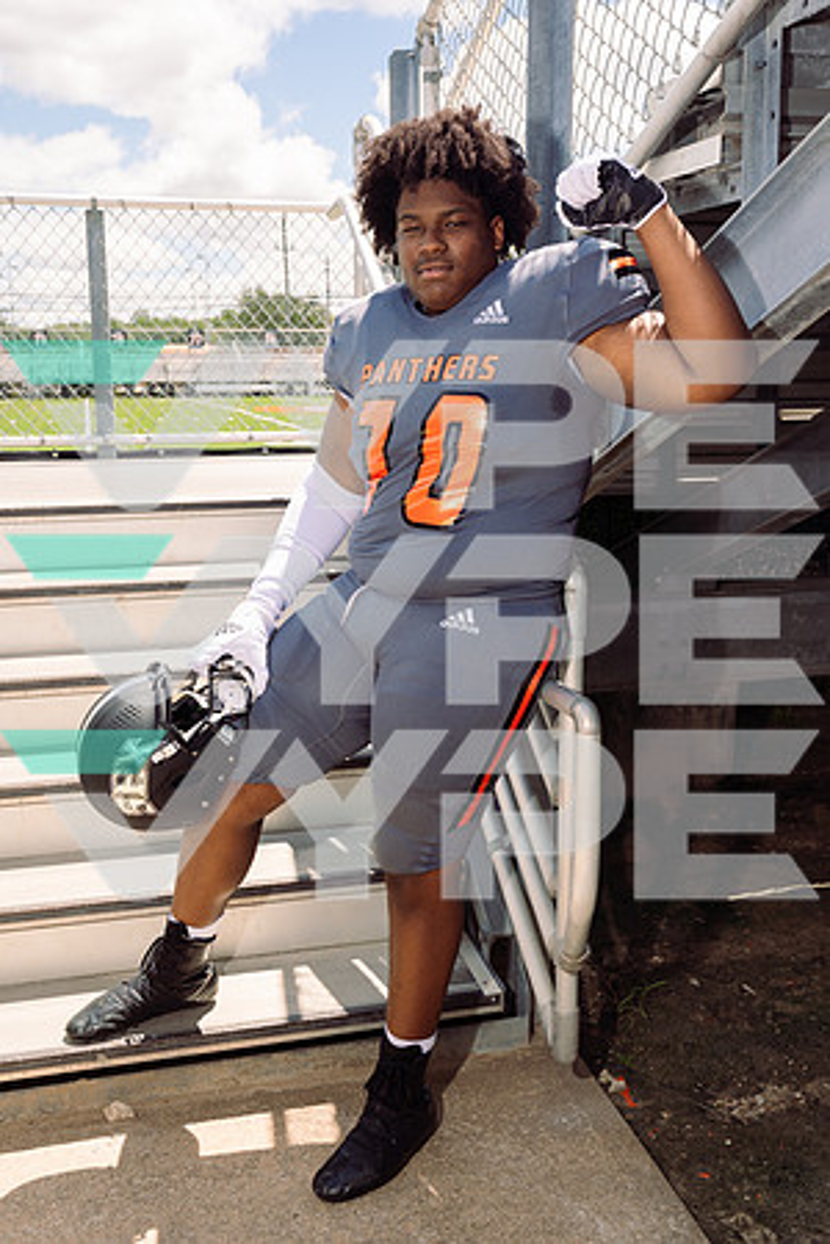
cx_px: 415
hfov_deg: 36.9
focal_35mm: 36
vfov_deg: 53.1
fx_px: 1245
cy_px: 622
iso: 64
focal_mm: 36
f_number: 6.3
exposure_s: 1/250
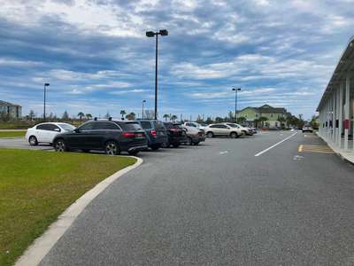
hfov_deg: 63.4
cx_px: 177
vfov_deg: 49.7
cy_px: 133
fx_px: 286
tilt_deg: +1.2
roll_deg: -1.2
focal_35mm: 28
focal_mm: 4
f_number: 1.8
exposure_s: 1/2404
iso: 20
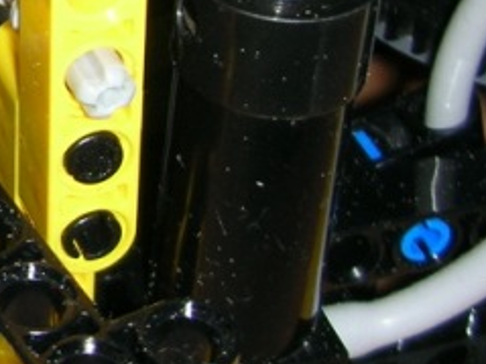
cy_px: -132
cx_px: -445
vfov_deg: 9.7
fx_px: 2105
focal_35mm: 150
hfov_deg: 11.9
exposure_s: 1/60.1
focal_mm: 5.8
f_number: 3
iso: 50
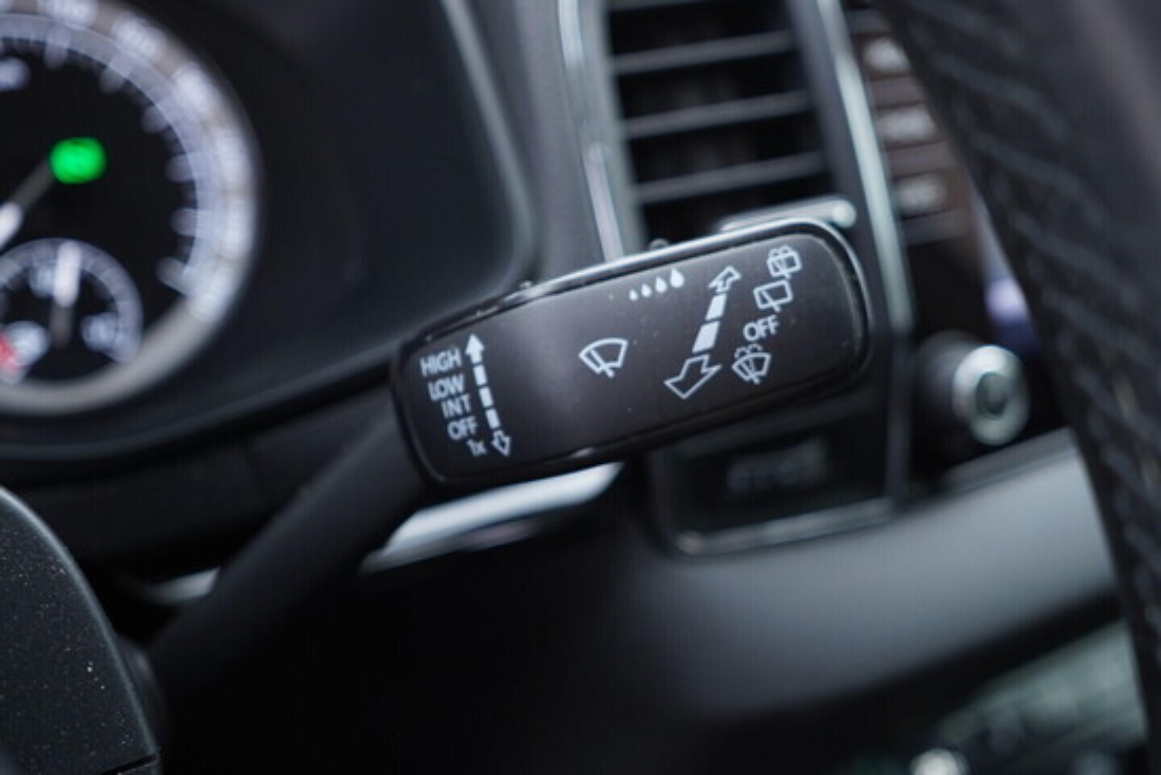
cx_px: 580
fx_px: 1161
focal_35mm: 36
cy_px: 388
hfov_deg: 53.1
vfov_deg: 36.9
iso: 320
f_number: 2.8
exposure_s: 1/40
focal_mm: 24
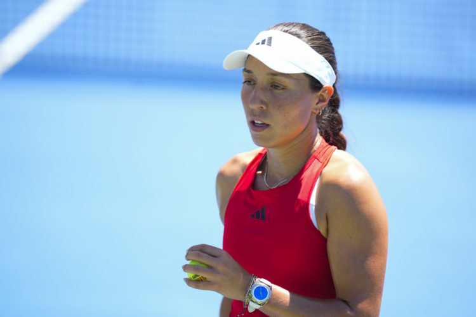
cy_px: 158
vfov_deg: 3.4
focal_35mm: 400
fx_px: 5288
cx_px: 238
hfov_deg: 5.2
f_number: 2.8
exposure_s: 1/3200
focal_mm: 400
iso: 800
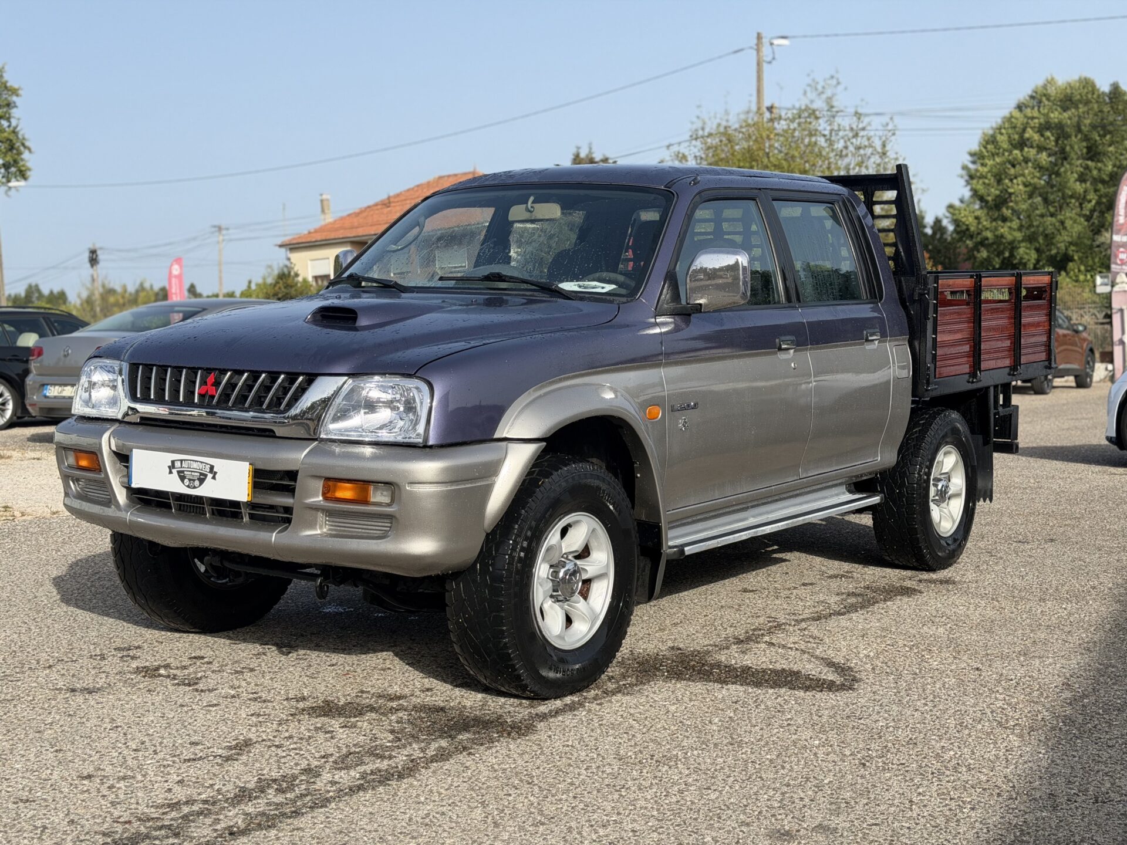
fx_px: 1563
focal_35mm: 48
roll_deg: +3.2
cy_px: 422
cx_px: 564
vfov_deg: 30.3
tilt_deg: -2.5
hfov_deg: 39.7
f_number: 1.78
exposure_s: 1/2415
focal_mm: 6.76
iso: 100
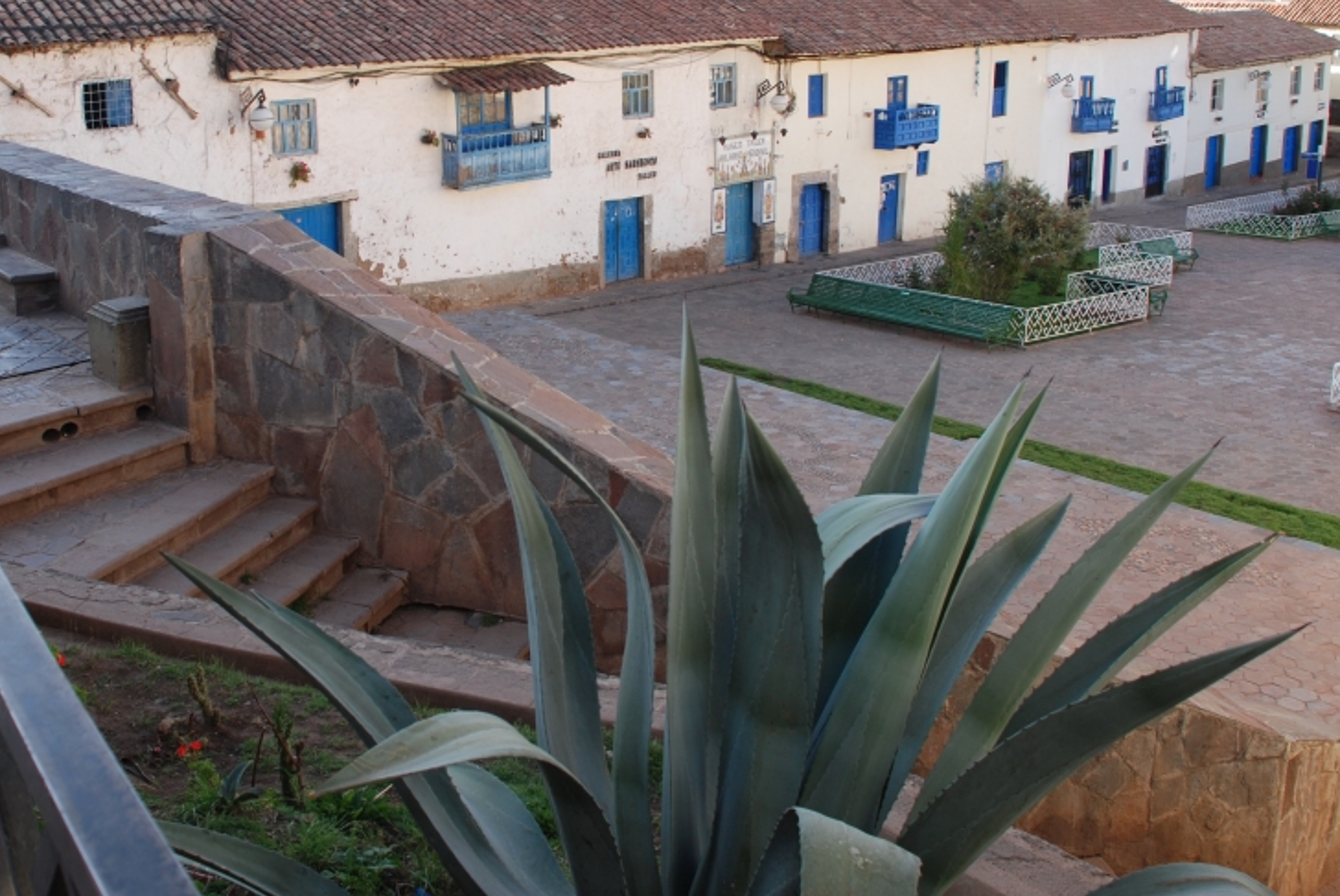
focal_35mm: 38
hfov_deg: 50.3
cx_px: 539
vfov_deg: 34.7
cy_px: 282
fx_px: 1416
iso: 140
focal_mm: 18
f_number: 5.6
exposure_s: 1/125
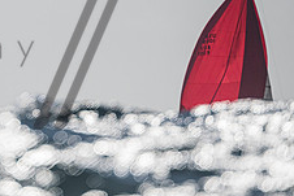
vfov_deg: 1.3
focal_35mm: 1098
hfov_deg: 1.9
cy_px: -50
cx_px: -23
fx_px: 8972
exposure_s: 1/8000
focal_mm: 400
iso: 320
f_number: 6.3
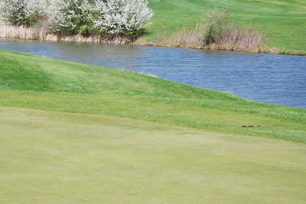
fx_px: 1122
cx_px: 116
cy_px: 77
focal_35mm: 132
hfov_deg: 15.5
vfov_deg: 10.4
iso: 100
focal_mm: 68
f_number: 6.3
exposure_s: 1/320
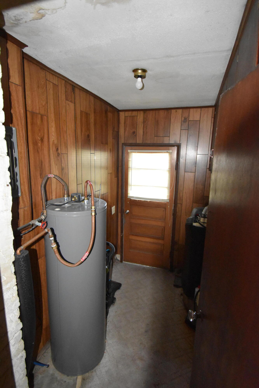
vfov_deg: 90.0
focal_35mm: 18
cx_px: 130
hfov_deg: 67.4
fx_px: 194
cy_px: 194
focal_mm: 12
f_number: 4.8
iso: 6400
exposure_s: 1/60
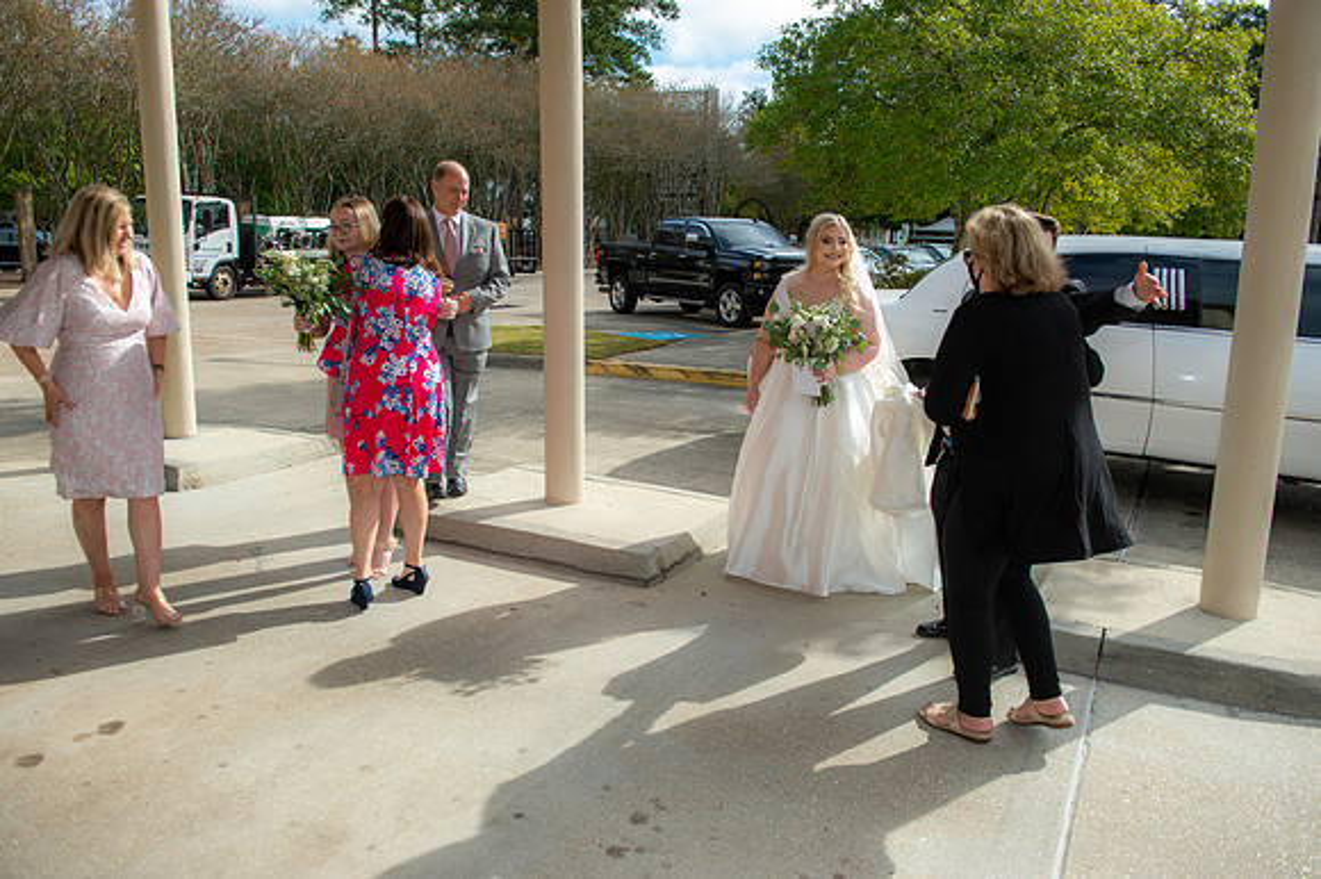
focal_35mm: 28
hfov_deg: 65.5
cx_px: 660
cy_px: 440
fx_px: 1027
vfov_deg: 46.4
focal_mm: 28
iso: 64
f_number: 5
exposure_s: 1/400
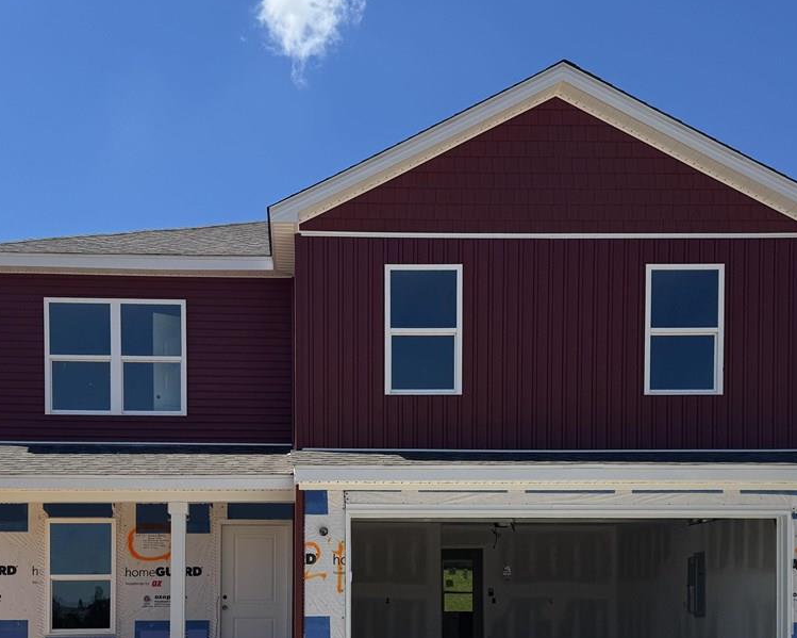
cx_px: 401
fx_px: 943
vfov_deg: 36.4
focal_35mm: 40
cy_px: 482
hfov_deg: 45.8
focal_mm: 6.76
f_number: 1.8
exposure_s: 1/6400
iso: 80
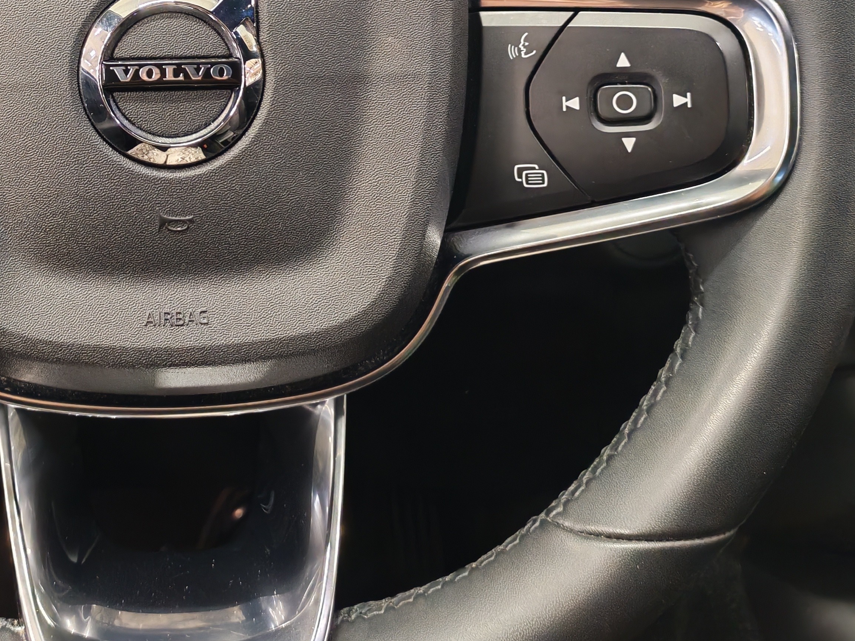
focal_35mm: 57
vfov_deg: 25.0
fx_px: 1408
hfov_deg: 32.8
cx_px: 160
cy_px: 77
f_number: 1.9
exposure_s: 1/50
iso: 1600
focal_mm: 6.12
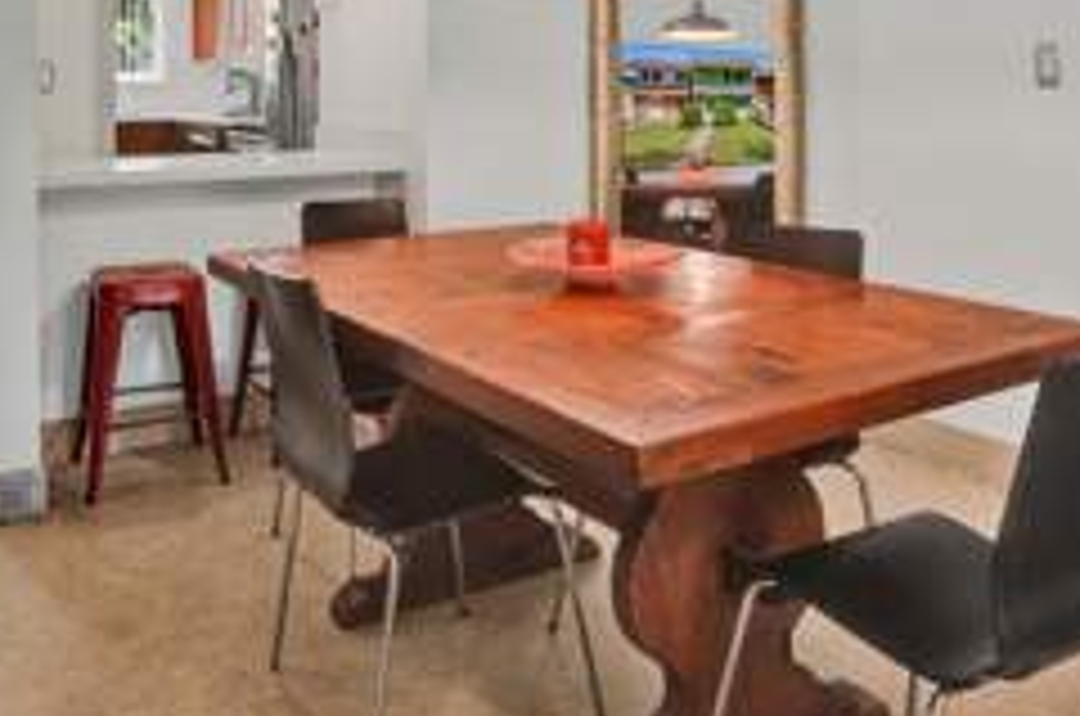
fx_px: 958
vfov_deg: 38.5
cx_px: 464
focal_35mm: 32
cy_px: 90
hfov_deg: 58.6
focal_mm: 16
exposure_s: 1/320
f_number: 5.6
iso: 2000
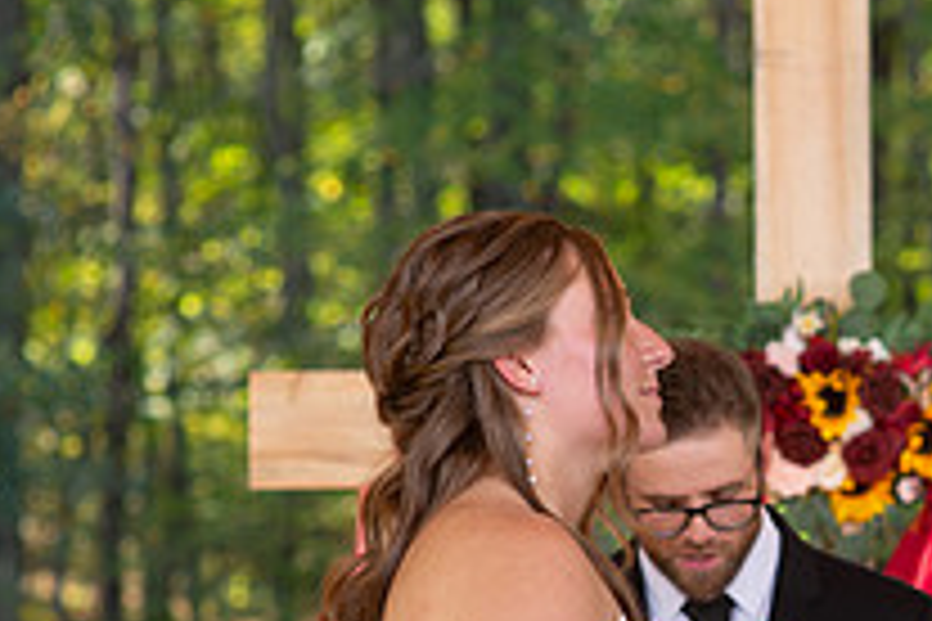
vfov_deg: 5.8
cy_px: 619
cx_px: 815
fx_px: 6161
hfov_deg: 8.6
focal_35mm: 238
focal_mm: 85
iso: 400
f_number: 4
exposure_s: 1/500
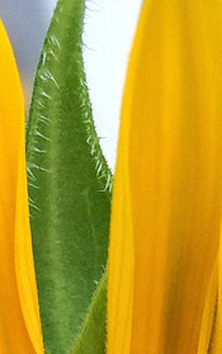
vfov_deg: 9.8
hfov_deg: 7.5
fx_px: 1699
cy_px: 963
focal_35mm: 176
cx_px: 148
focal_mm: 4.15
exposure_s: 1/507
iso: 32
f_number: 2.2
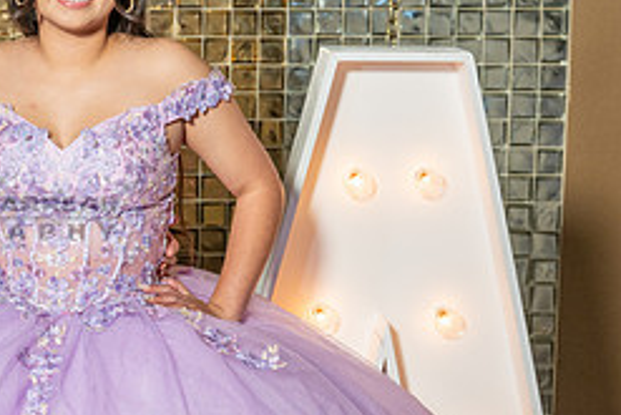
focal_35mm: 108
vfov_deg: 12.7
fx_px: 1864
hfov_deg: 18.2
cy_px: 197
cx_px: -75
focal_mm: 46
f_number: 5.6
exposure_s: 1/125
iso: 640
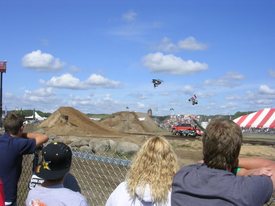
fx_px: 302
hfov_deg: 49.0
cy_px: 103
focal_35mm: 38
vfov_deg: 37.7
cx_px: 138
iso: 50
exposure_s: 1/428
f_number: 5.6
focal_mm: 5.8
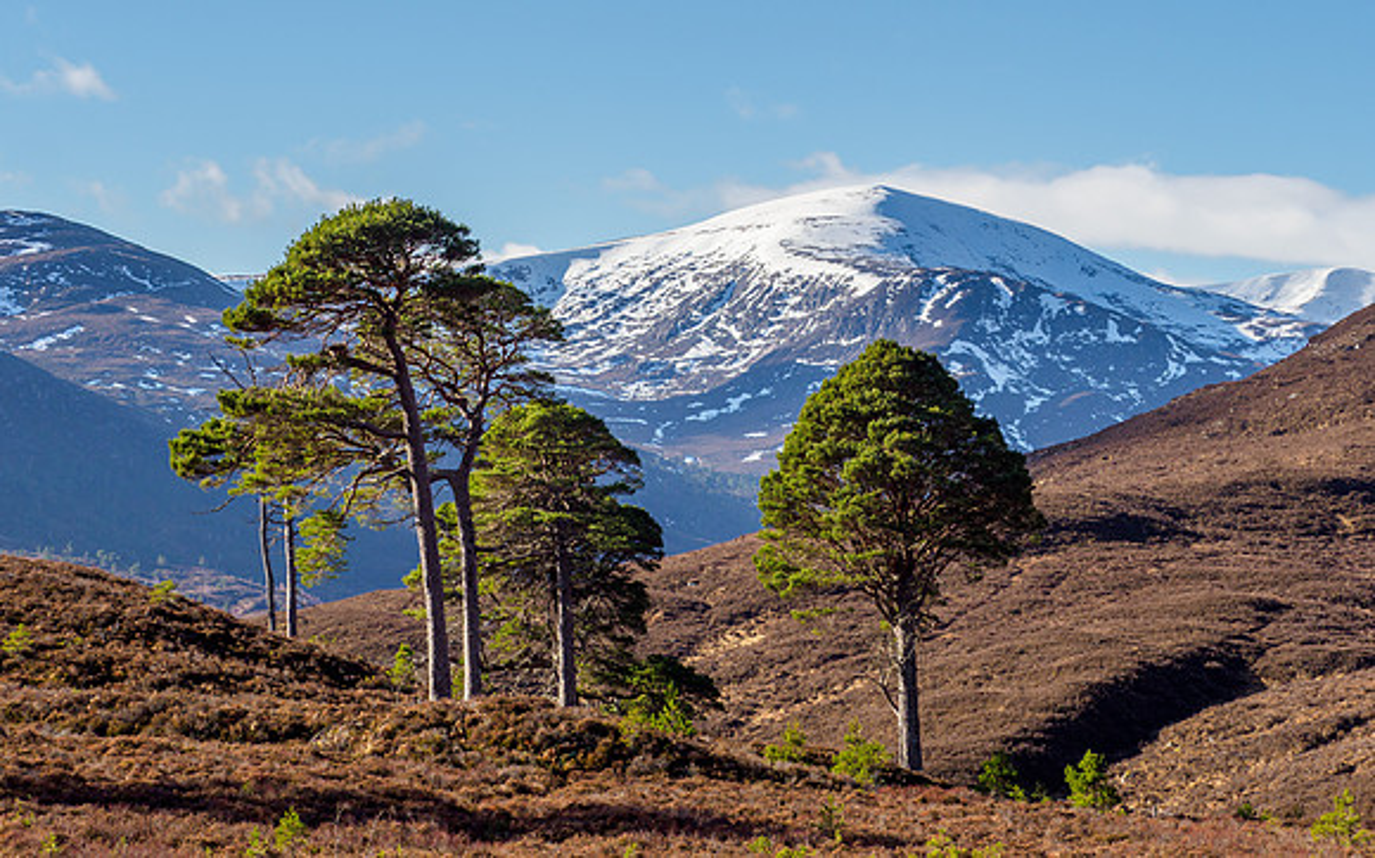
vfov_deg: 12.8
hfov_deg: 20.4
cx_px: 688
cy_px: 429
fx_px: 3812
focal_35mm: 102
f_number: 7.1
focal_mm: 48
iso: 200
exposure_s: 1/320
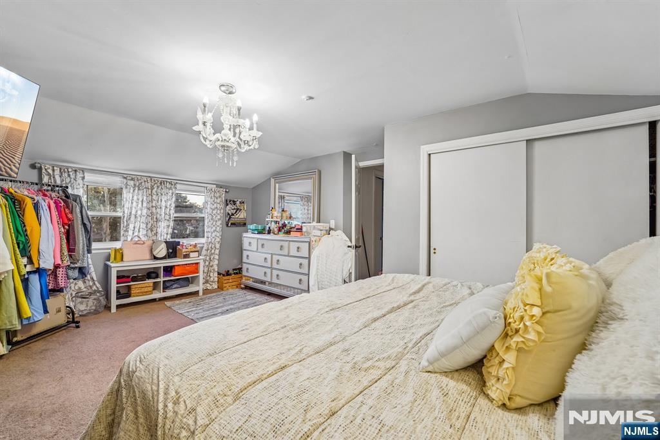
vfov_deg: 81.2
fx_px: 257
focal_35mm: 14
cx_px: 330
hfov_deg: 104.3
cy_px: 220
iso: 400
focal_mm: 14
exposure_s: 1/6
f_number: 8
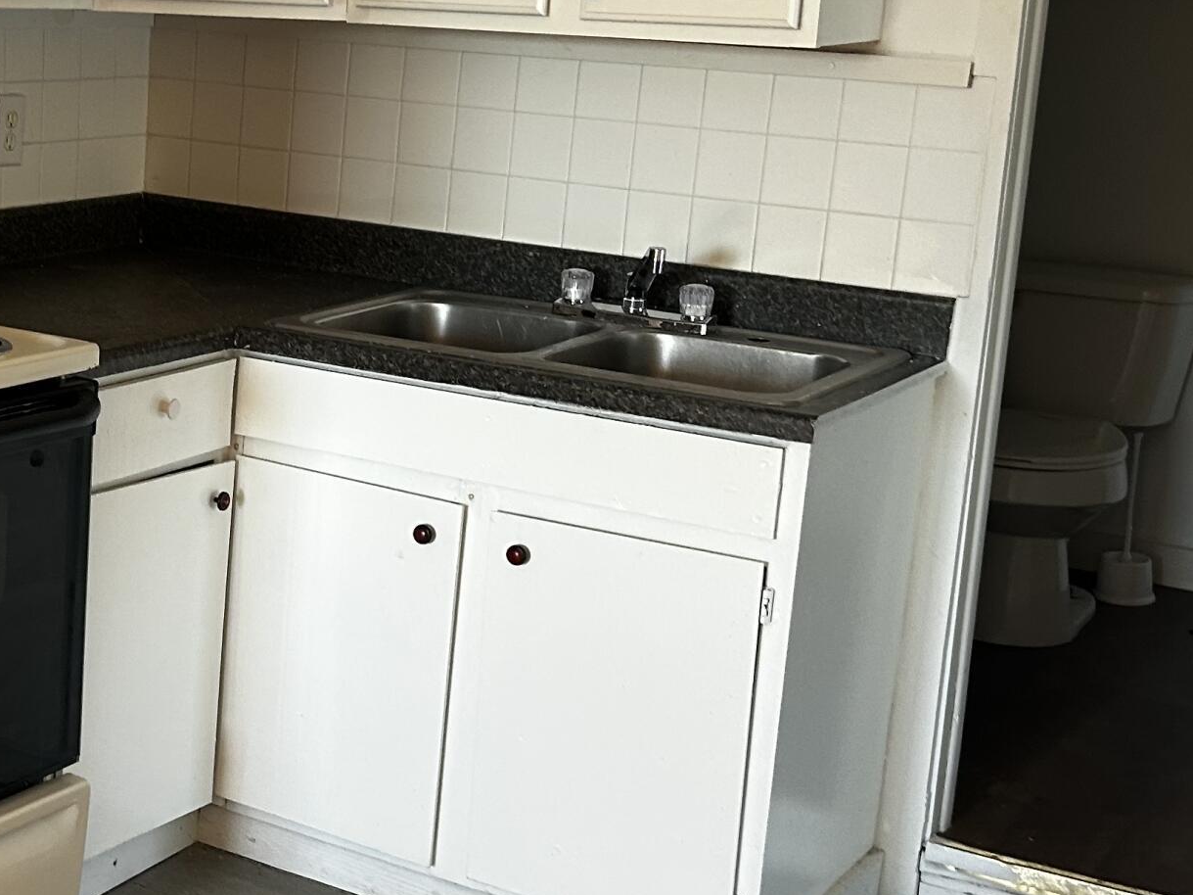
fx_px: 2205
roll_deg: -2.2
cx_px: 142
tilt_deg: -8.2
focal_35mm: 64
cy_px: 426
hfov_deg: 29.2
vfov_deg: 22.9
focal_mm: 5.7
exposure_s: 1/121
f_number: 1.5
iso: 125
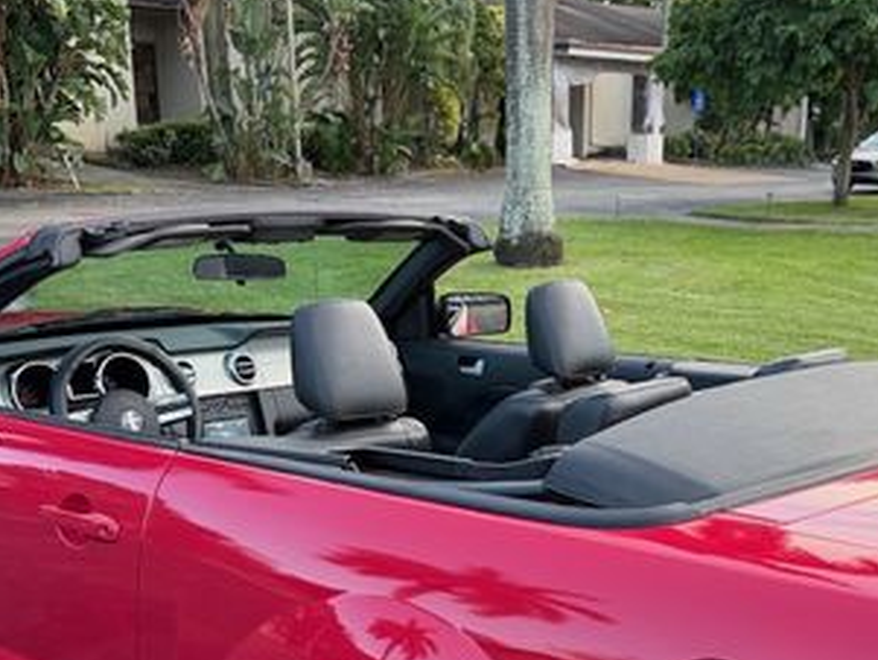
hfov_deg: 37.2
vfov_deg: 27.4
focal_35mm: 51
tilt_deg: -17.8
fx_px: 1294
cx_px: 551
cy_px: 613
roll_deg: -0.4
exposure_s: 1/222
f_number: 1.78
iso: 160
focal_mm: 6.76
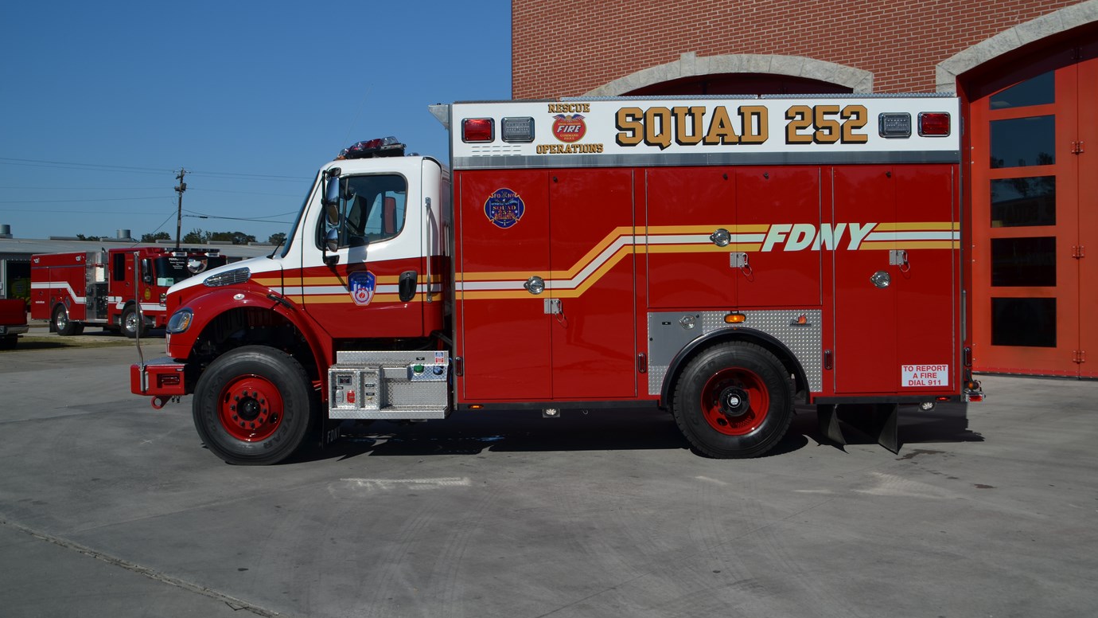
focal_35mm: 35
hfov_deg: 56.6
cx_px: 551
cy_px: 266
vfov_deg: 33.7
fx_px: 1019
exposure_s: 1/250
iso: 100
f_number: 8
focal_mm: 22
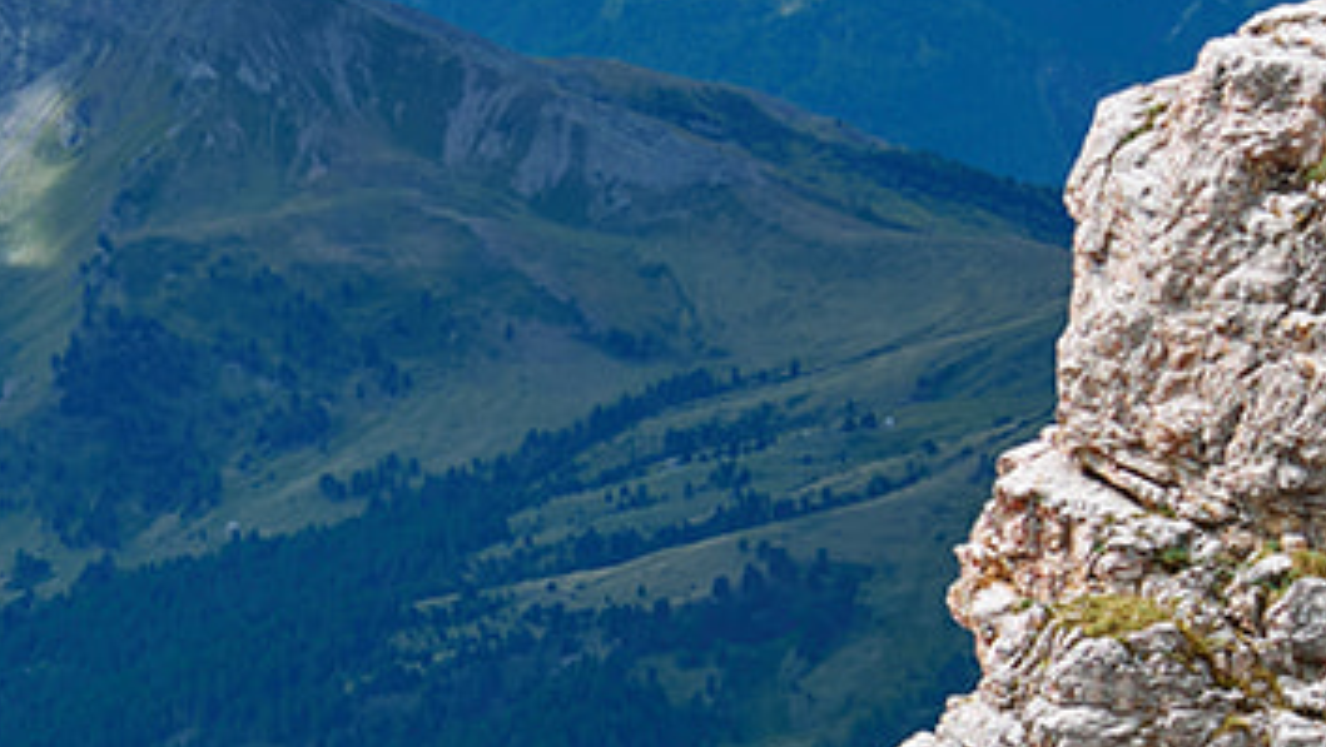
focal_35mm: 166
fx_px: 5840
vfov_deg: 7.3
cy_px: 569
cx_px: 481
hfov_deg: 12.9
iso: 125
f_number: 2.5
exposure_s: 1/3200
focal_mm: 23
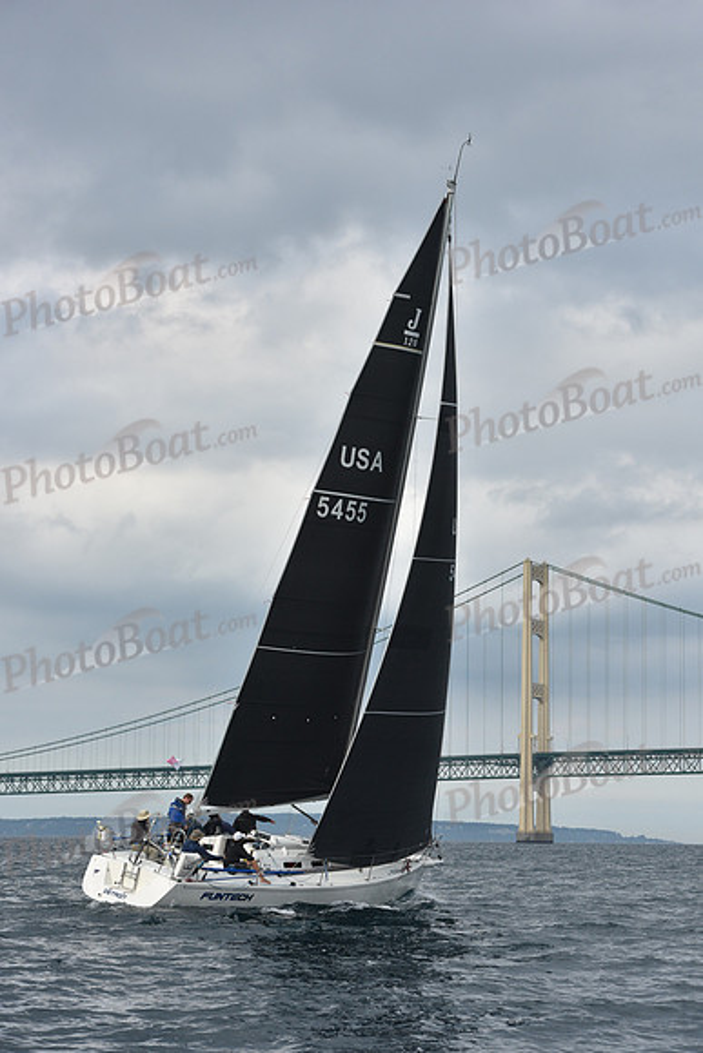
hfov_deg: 15.2
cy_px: 526
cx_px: 352
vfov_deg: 22.6
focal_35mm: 90
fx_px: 2634
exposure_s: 1/800
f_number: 8
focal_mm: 90
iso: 400
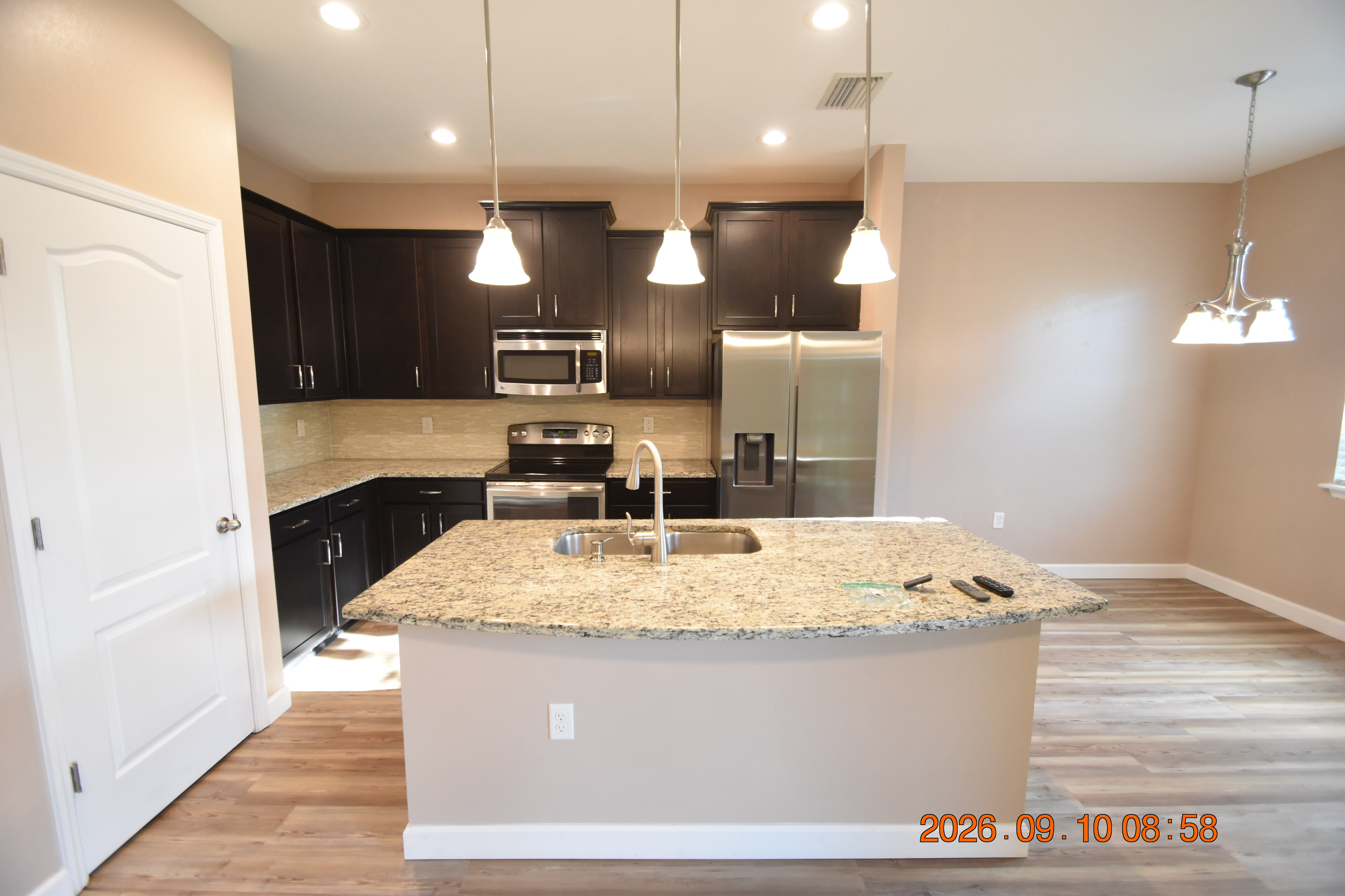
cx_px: 672
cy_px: 448
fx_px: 560
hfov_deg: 100.4
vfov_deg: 77.3
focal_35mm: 15
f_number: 3.5
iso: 1400
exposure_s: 1/60
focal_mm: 10
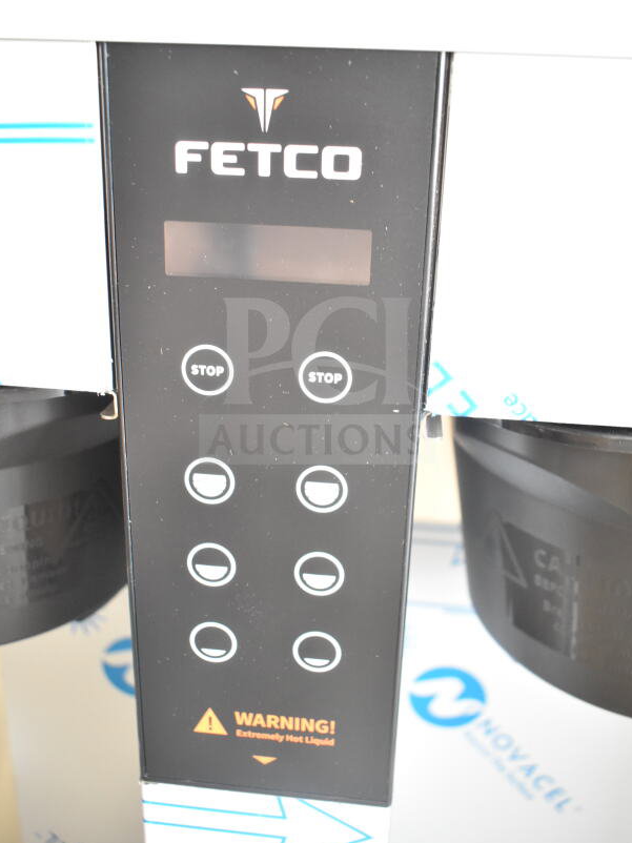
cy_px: 381
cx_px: 317
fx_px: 841
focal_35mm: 35
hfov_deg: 41.2
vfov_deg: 53.1
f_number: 3.8
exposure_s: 1/30
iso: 3200
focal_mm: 21
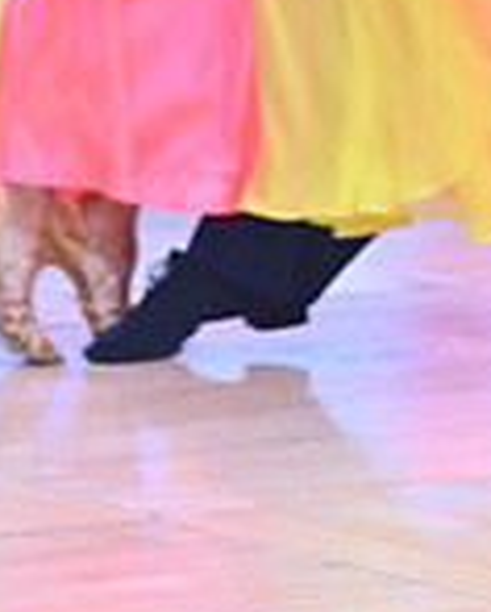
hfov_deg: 3.5
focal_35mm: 443
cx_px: 327
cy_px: -520
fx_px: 8030
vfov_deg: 4.3
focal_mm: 120
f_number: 10
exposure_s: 1/400
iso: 3200
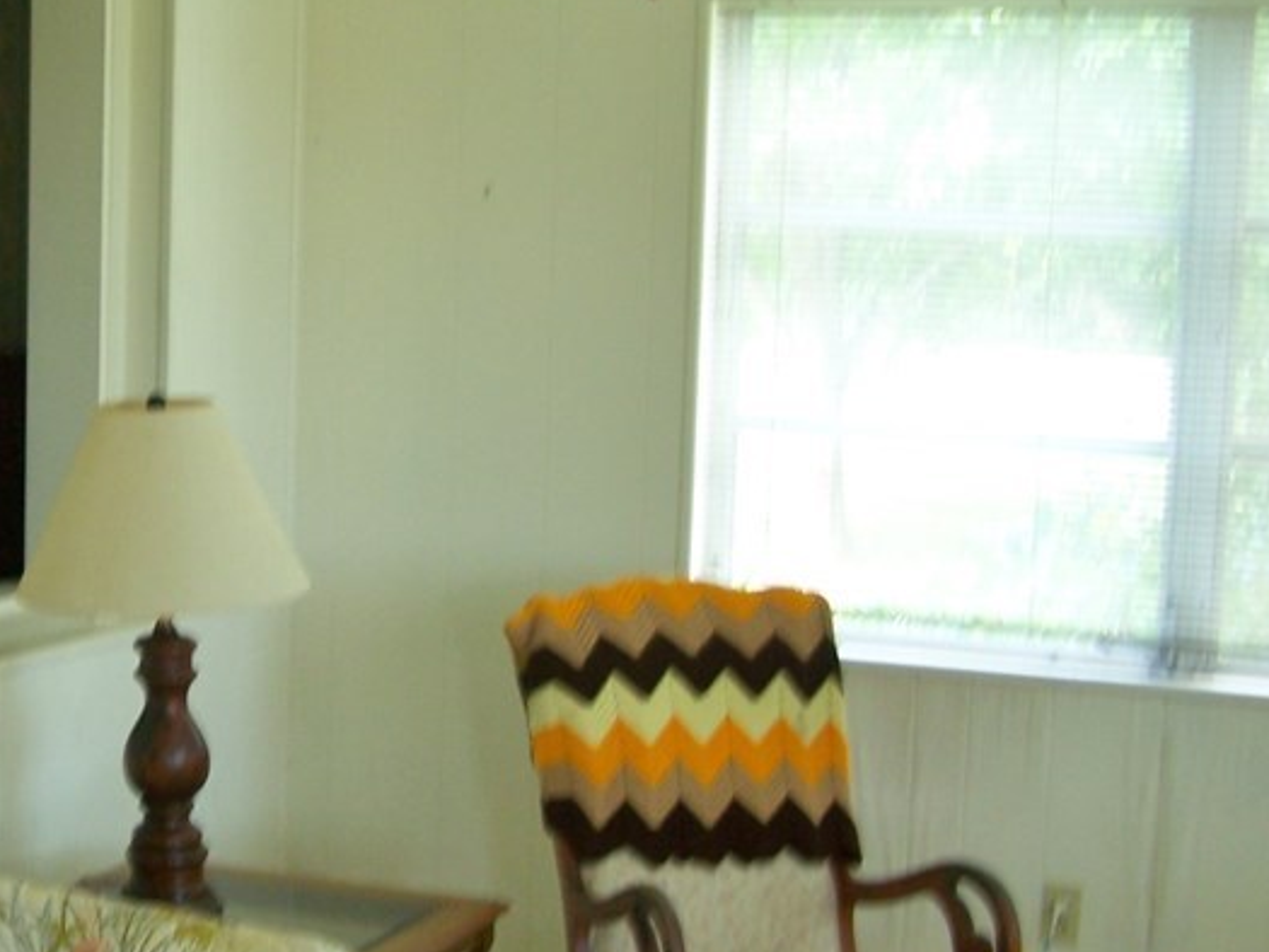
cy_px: 512
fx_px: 2713
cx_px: 228
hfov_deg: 25.8
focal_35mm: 74
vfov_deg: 19.9
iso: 80
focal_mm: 6.3
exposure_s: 1/20
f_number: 2.8
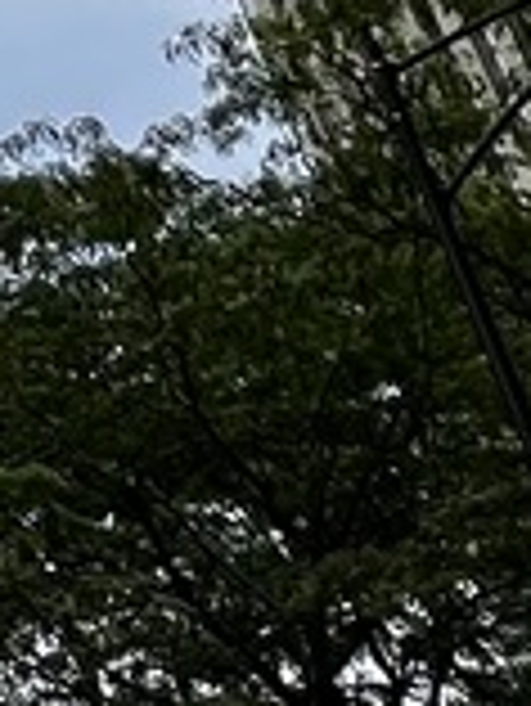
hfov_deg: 9.2
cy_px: -755
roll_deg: +1.6
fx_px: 2431
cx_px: -1184
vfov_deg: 13.8
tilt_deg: +40.5
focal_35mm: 119
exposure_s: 1/853
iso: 32
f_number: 1.8
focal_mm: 1.57
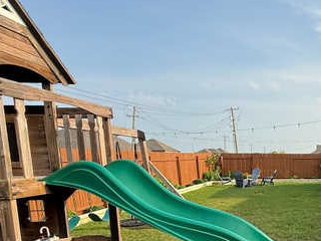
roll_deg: +0.5
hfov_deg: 52.4
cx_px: 311
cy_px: 186
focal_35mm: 28
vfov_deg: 47.6
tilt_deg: -5.5
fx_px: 260
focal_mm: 2.22
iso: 50
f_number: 2.2
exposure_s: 1/1145
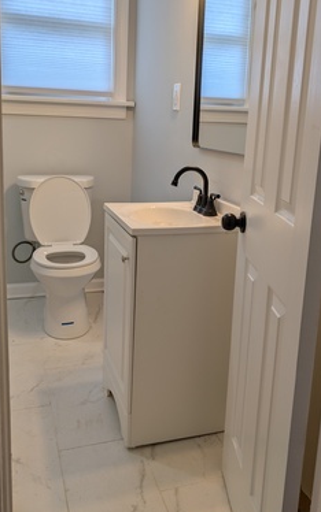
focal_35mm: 34
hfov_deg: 37.3
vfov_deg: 56.6
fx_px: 476
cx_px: 160
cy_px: 230
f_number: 1.68
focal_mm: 6.9
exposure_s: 1/60
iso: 19
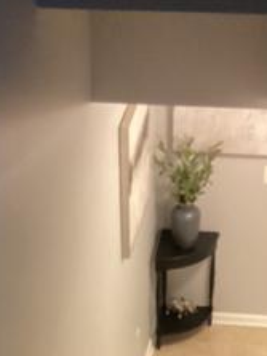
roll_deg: +0.2
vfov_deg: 20.6
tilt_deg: -41.4
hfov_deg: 16.6
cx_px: 109
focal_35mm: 89
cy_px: 421
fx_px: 916
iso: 640
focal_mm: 3.3
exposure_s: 1/24
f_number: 2.4
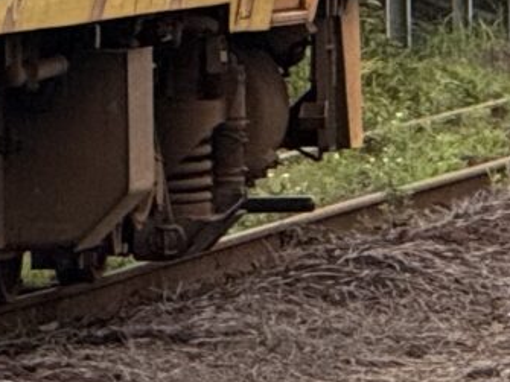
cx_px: -408
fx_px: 13520
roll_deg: +1.0
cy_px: -259
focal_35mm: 918
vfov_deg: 1.6
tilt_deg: -0.2
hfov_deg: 2.2
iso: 160
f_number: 2.8
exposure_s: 1/99
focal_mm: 15.66
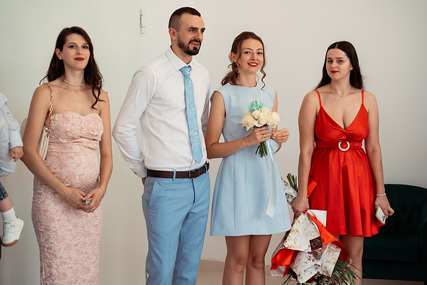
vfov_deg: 18.2
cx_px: 214
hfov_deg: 27.0
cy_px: 142
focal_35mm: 75
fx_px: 889
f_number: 3.5
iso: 800
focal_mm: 75
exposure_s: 1/500
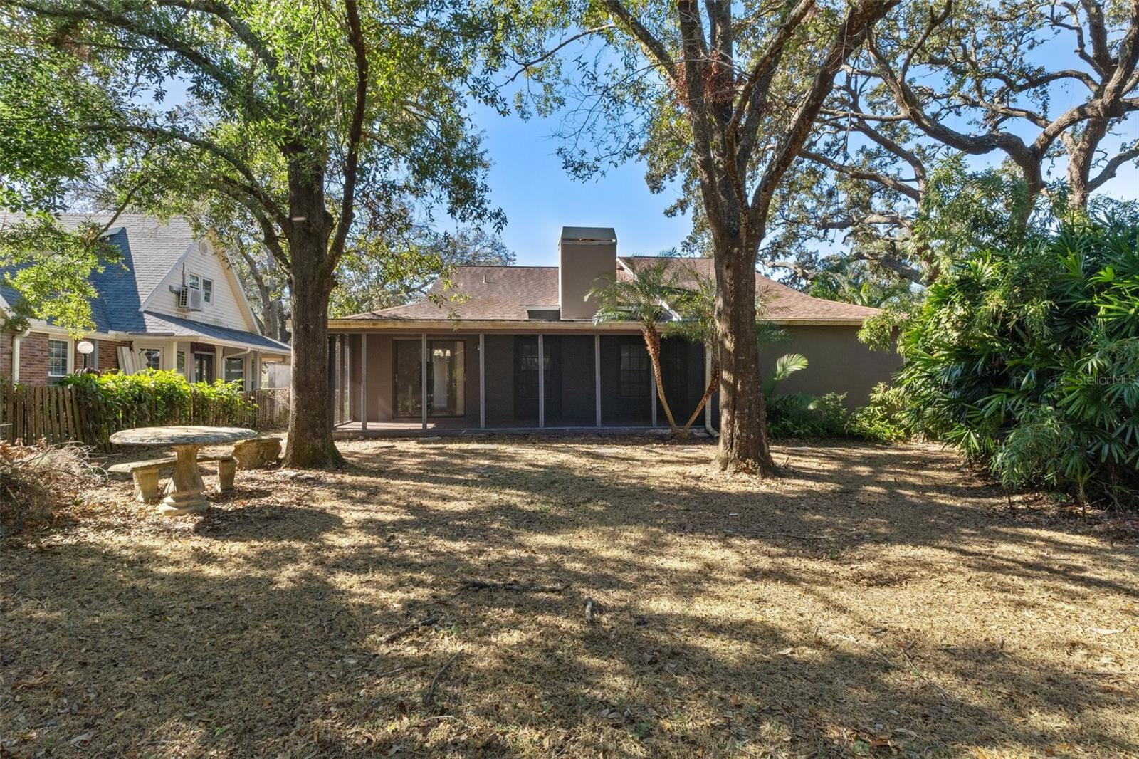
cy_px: 380
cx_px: 570
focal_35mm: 18
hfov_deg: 90.0
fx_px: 569
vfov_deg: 67.4
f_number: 8
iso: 320
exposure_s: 1/400
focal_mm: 12
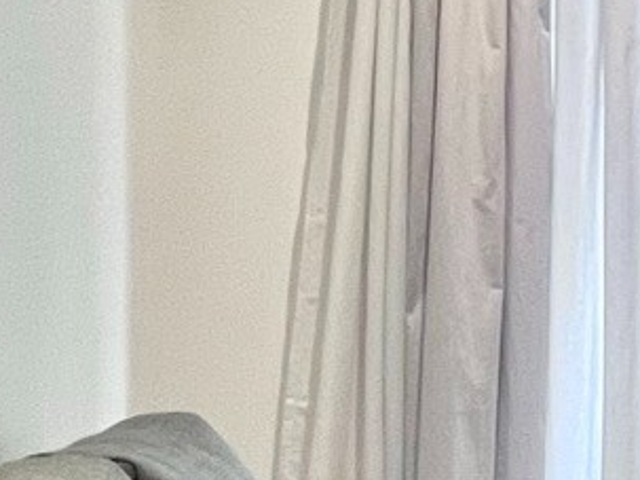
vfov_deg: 16.7
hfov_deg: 14.6
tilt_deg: -1.6
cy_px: 379
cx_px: 1529
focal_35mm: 88
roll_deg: -1.9
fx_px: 1626
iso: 100
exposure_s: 1/99
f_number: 1.8
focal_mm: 1.57
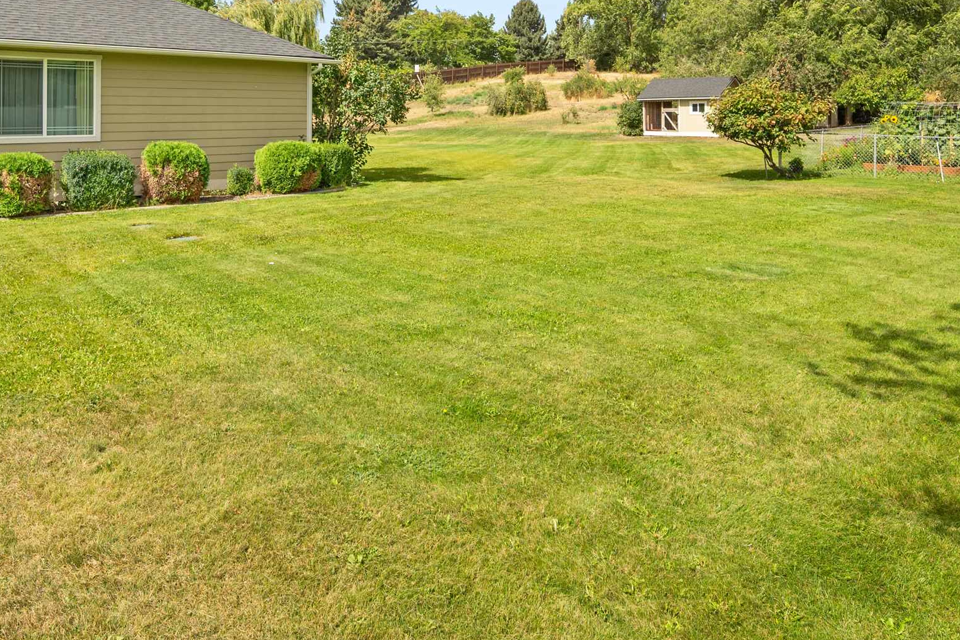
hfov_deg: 65.4
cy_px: 104
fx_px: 747
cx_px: 457
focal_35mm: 28
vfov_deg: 43.6
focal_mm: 14
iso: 100
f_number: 8
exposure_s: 1/125
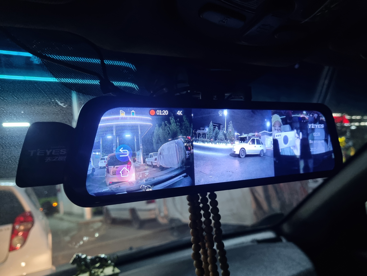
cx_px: 188
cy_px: 140
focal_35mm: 27
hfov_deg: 65.3
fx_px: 286
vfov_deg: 51.3
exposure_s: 1/50
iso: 640
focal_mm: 5.4
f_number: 1.8
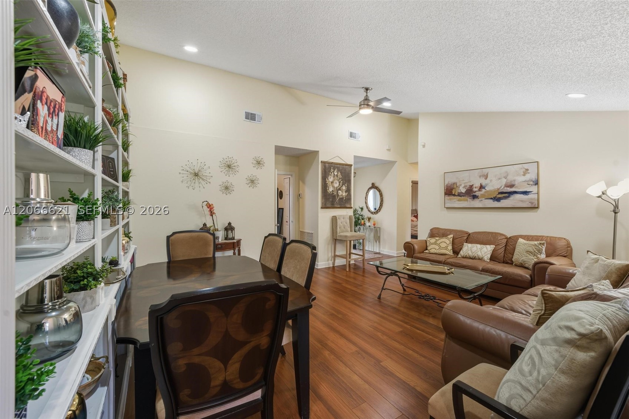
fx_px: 262
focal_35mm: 15
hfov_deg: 100.4
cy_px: 210
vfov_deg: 77.3
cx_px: 314
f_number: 8
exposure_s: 1/15
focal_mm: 15
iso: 100
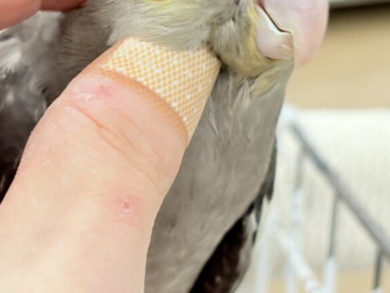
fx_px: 1228
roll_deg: -1.4
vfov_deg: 13.5
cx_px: 206
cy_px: 56
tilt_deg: -15.5
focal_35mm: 109
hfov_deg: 18.0
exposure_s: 1/50
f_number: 1.6
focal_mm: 5.96
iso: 64
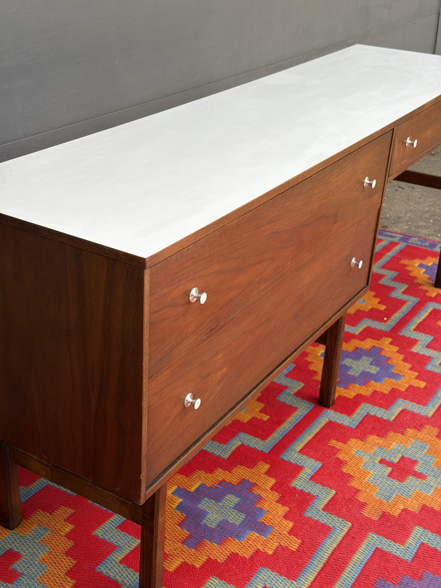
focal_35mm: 48
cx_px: 220
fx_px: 815
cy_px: 294
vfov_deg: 39.7
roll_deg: -1.2
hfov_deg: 30.3
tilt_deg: -25.1
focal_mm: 6.76
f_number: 1.78
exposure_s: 1/657
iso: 64
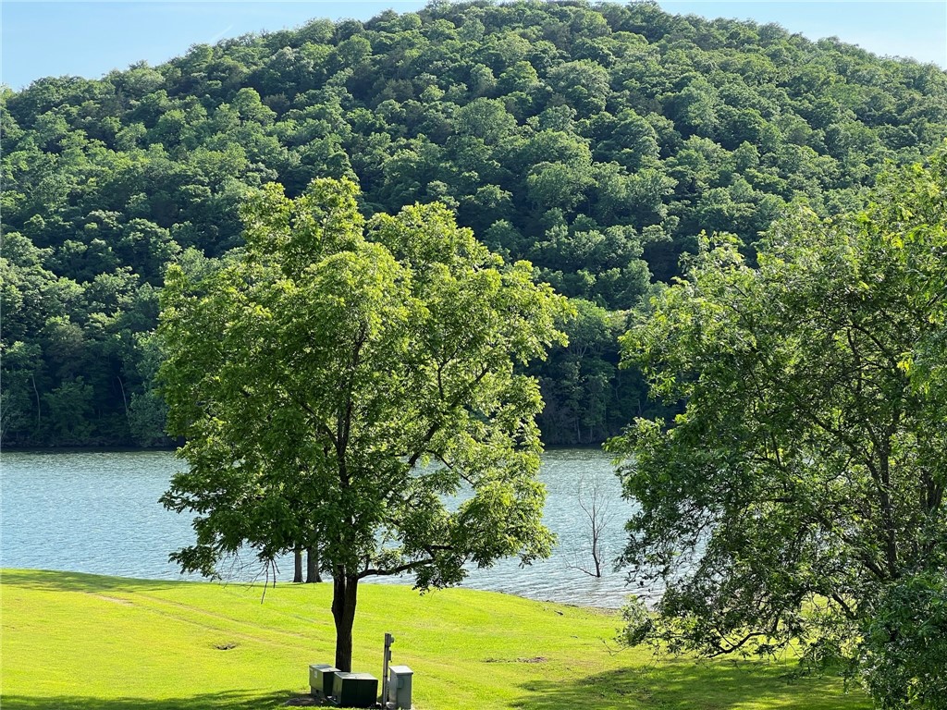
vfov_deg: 19.1
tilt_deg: +0.2
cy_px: 355
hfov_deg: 25.3
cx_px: 474
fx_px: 2107
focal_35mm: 77
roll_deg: +0.5
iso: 32
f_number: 2.8
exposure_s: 1/331
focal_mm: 9
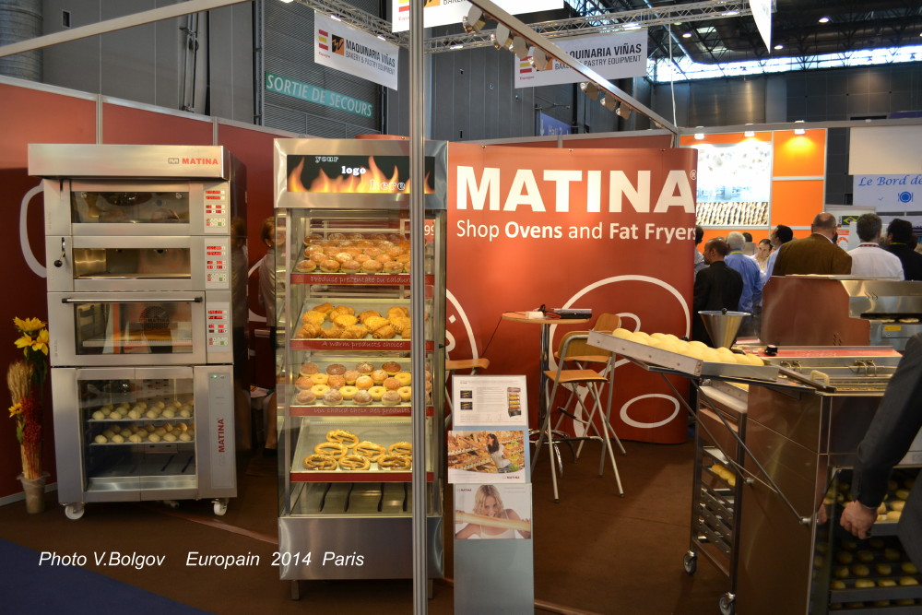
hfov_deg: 67.4
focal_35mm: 27
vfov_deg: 47.9
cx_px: 461
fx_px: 692
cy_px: 308
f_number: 3.5
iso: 400
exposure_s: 1/50
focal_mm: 18
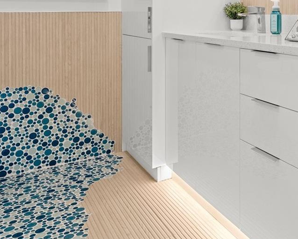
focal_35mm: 40
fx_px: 353
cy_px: 21
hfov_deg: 42.2
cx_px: 265
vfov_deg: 35.0
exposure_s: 1/5
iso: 250
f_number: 9
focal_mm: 17
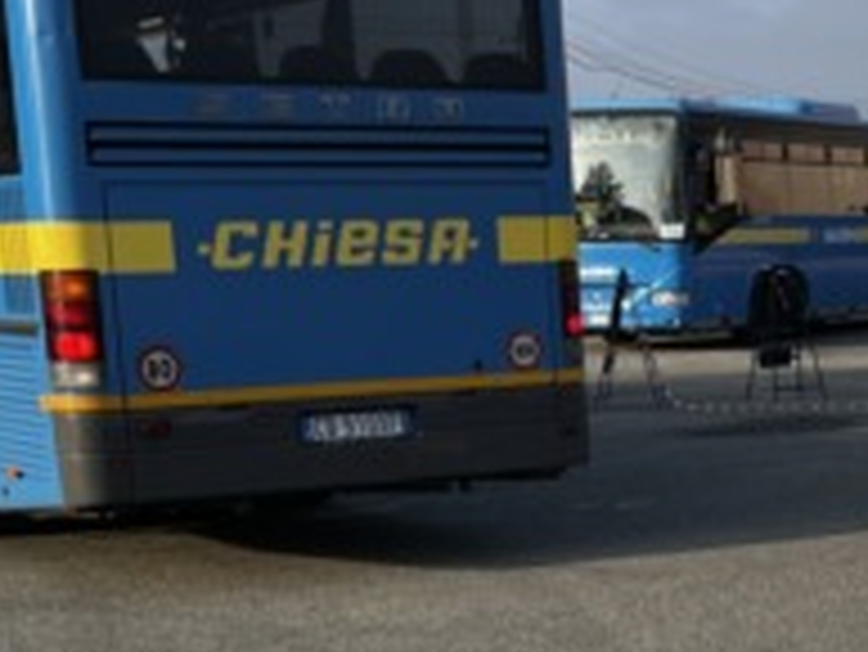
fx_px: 2158
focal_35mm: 86
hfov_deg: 21.8
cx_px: 890
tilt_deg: -13.3
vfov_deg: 16.6
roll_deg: +2.0
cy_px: 755
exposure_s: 1/1721
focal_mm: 5.1
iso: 50
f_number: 1.6
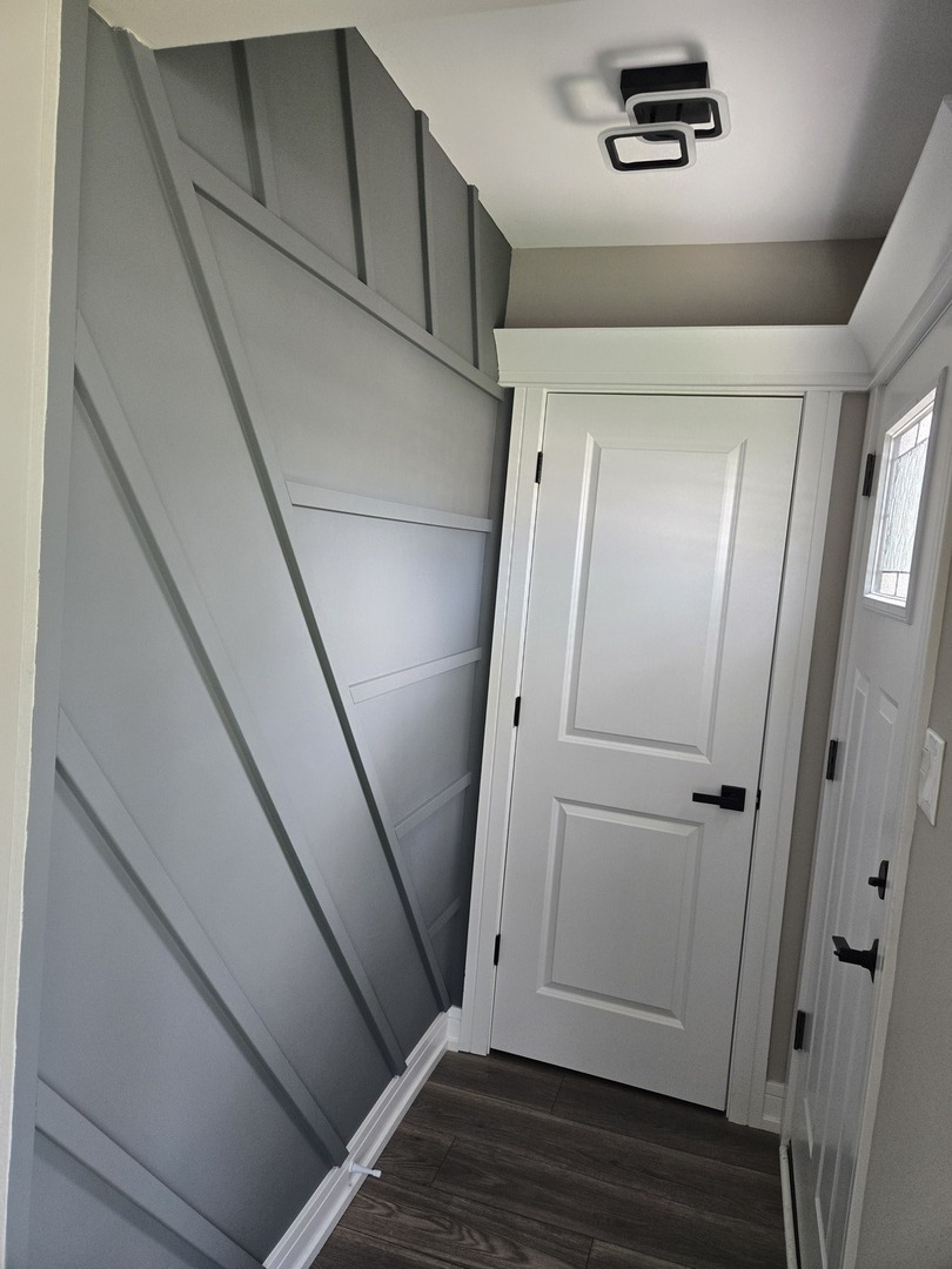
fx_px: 843
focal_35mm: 23
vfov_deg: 73.9
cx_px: 476
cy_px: 634
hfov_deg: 58.9
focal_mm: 5.4
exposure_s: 1/120
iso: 250
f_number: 1.8
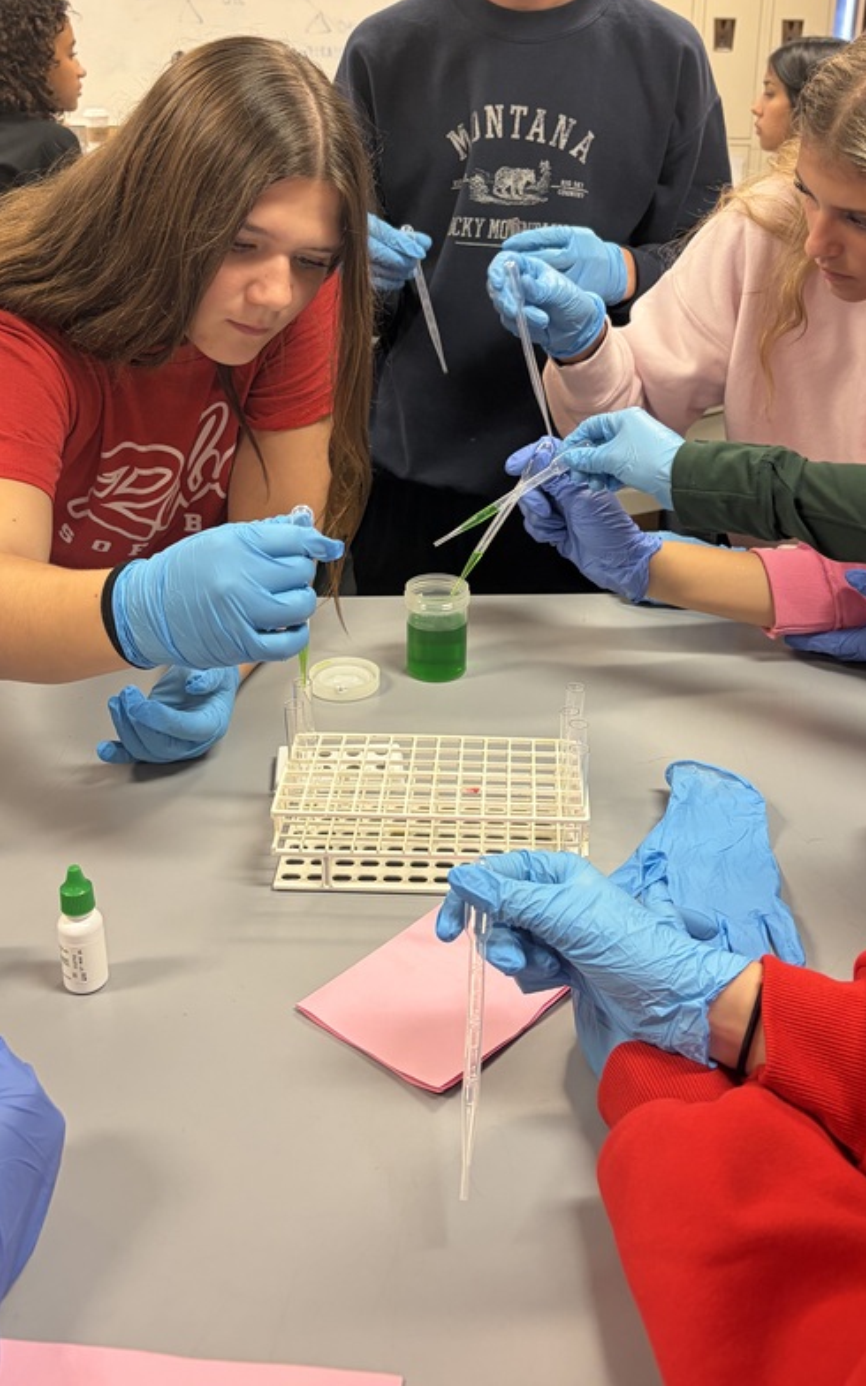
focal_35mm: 36
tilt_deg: -21.2
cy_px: 566
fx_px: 1359
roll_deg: -0.6
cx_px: 479
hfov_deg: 35.3
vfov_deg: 53.7
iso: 160
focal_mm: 5.96
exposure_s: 1/60
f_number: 1.6
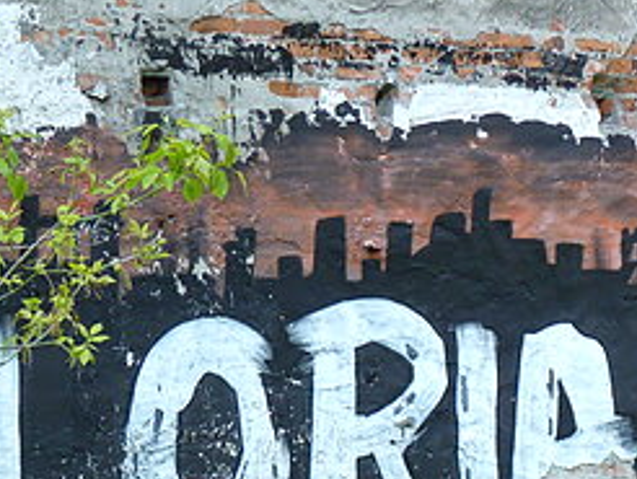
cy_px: 532
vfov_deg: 8.2
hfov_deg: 11.0
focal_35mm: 179
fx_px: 3297
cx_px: 603
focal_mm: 8.7
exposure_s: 1/30
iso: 80
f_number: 3.2
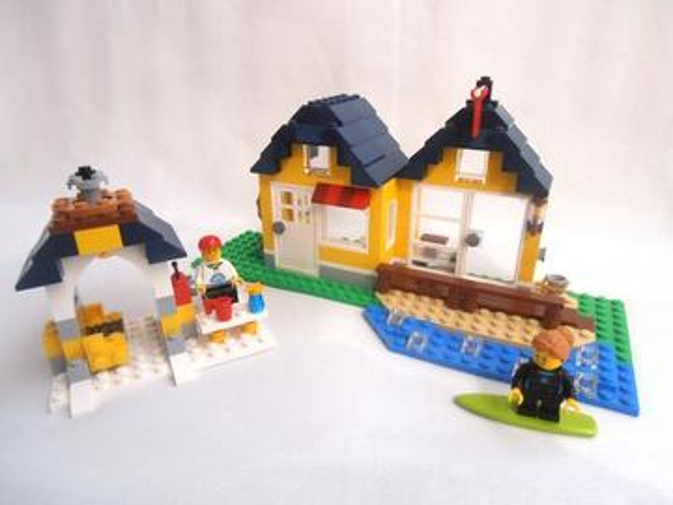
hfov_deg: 71.6
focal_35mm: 24
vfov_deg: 56.8
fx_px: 467
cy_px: 252
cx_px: 336
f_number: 3
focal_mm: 4.2
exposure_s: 1/500
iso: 80
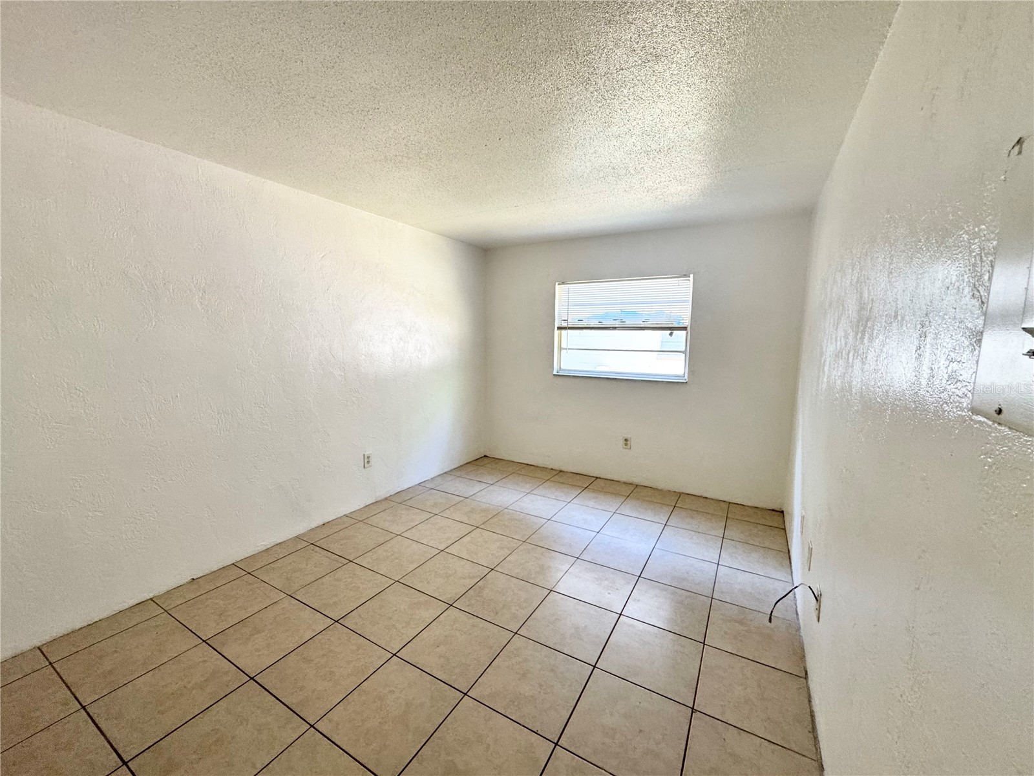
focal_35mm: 14
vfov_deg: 85.7
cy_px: 388
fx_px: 418
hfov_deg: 102.1
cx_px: 517
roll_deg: -0.5
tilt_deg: -7.2
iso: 250
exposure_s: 1/99
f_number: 2.2
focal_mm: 2.22
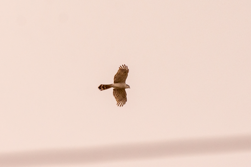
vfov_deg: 3.7
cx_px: 126
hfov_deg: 5.5
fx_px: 2614
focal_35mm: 375
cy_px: 84
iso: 1000
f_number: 6.3
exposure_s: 1/3200
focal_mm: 250
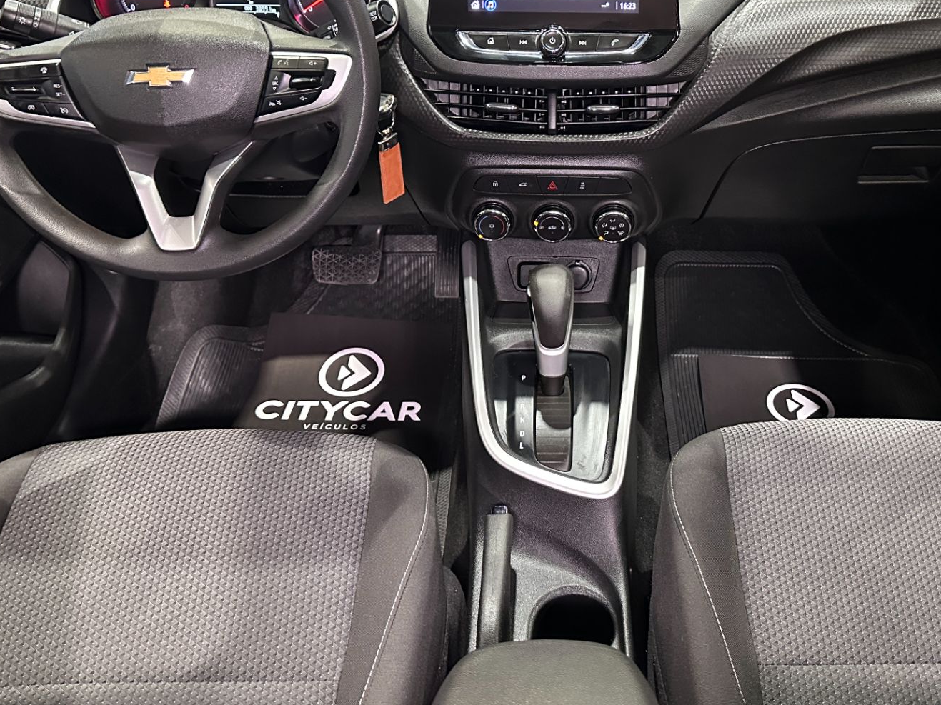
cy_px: 288
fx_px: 951
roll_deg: -0.5
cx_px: 564
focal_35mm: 35
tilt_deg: -34.9
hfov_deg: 52.3
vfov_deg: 40.5
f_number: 1.78
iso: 800
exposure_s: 1/40
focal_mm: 6.86
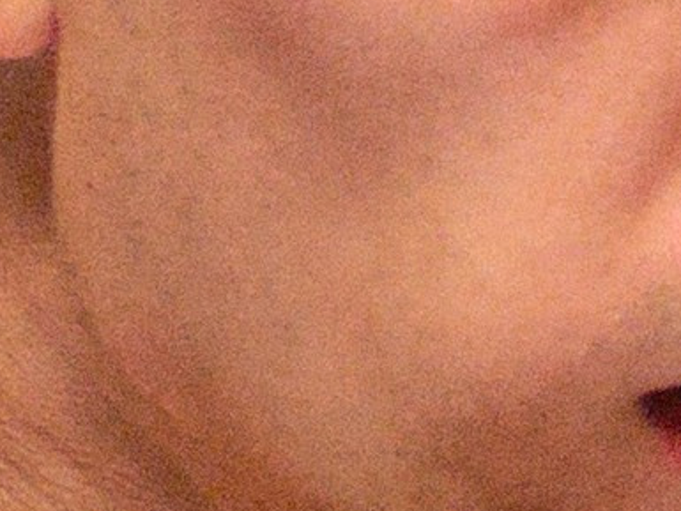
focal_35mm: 1769
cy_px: 774
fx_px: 34812
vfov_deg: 0.8
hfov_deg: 1.1
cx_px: -305
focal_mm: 135
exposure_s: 1/640
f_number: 4
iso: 1400
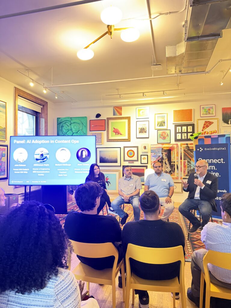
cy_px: 154
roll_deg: +0.5
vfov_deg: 71.6
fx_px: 214
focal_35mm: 24
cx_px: 116
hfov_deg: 56.8
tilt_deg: +0.3
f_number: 1.78
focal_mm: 6.76
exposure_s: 1/30
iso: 1250
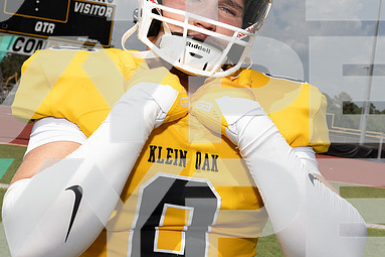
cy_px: 90
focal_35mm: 50
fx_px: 534
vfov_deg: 26.8
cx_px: 169
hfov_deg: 39.6
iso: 160
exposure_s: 1/250
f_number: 11
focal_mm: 33
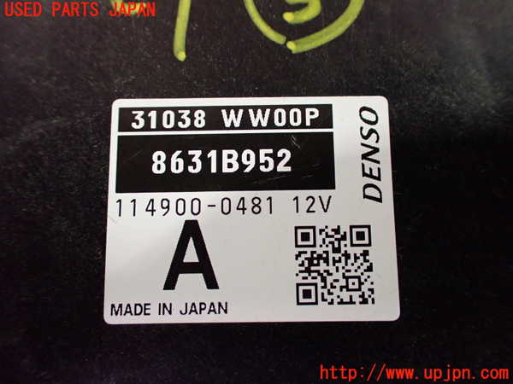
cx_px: 256
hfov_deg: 60.0
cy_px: 192
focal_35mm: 30
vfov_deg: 46.8
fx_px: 445
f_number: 2.3
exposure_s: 1/30
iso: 1000
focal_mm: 5.4
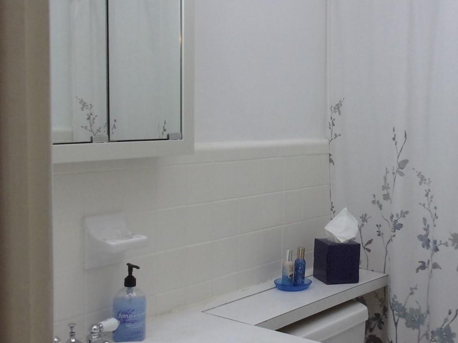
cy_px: 171
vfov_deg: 28.0
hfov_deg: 36.4
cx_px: 313
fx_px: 688
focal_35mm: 52
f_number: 3.9
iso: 251
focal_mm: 5.1
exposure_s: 1/125
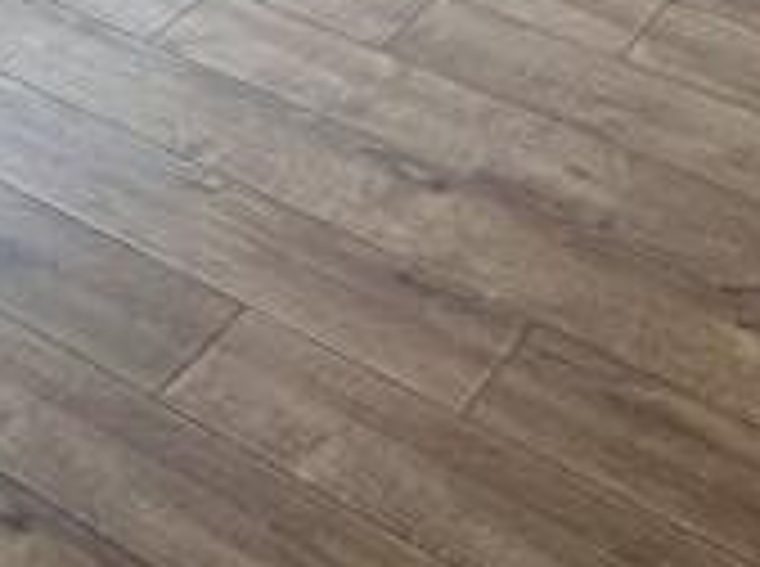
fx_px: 1862
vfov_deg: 16.5
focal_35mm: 85
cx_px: 58
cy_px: -140
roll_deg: +1.6
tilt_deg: -29.5
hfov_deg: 22.4
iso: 50
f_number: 2.2
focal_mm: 2.22
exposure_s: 1/140
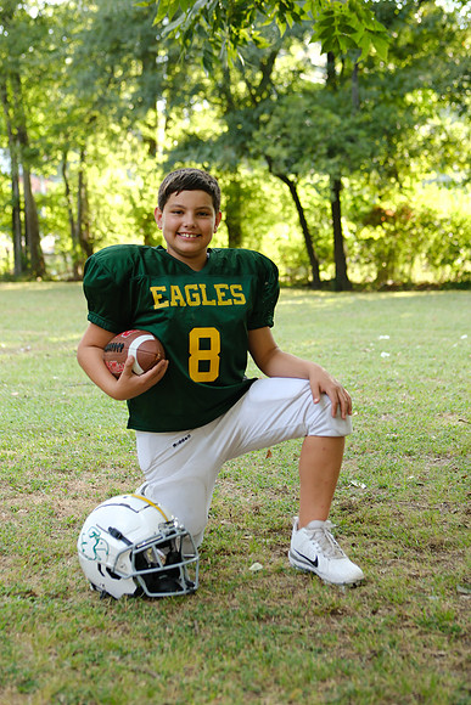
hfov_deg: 18.2
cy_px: 352
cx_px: 236
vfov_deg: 27.0
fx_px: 1471
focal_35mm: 75
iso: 400
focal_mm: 50
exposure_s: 1/250
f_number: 2.8
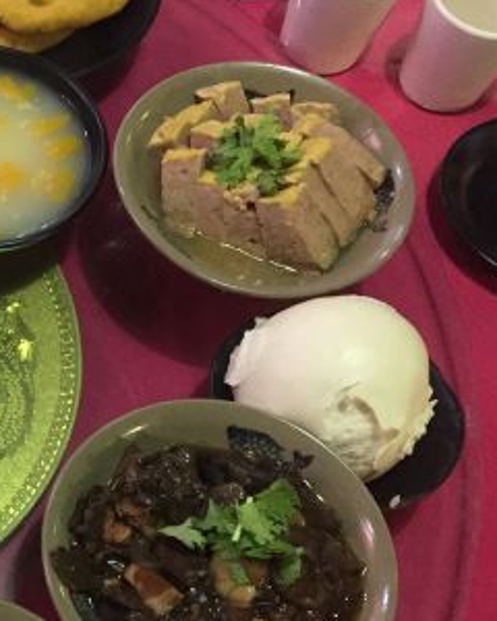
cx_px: -162
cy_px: 407
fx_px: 1214
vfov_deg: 28.6
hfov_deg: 20.9
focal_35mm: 66
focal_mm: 4.15
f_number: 2.2
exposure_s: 1/25
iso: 250
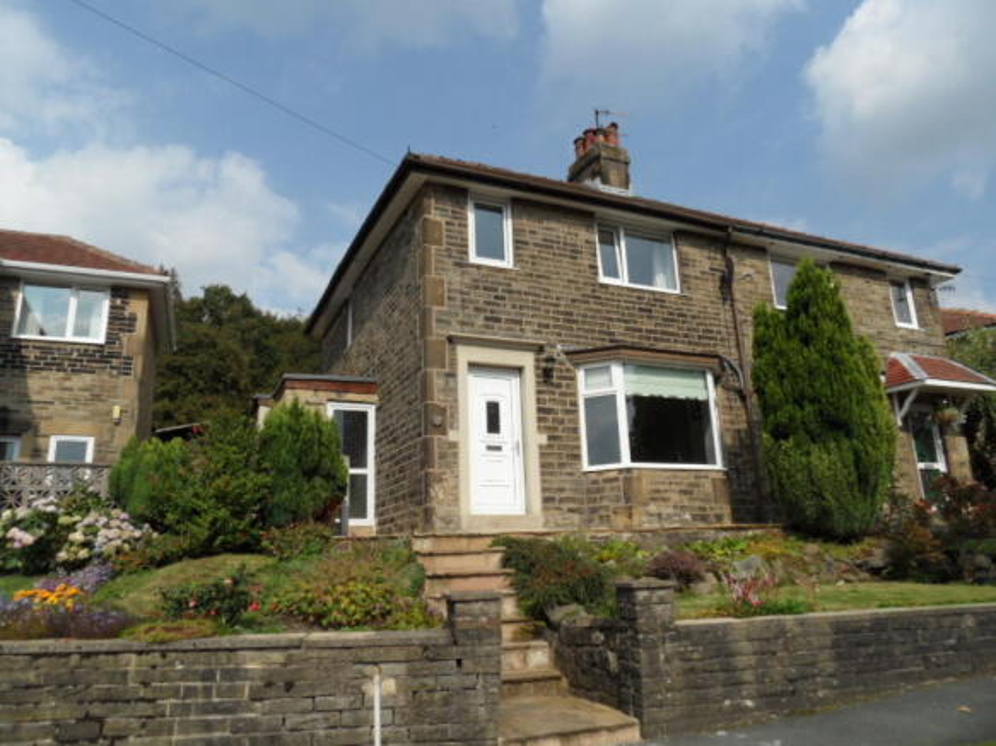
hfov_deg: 71.6
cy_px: 373
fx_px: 690
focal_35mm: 24
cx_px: 498
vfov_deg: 56.8
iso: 80
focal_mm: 3.9
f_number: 4.6
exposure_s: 1/750
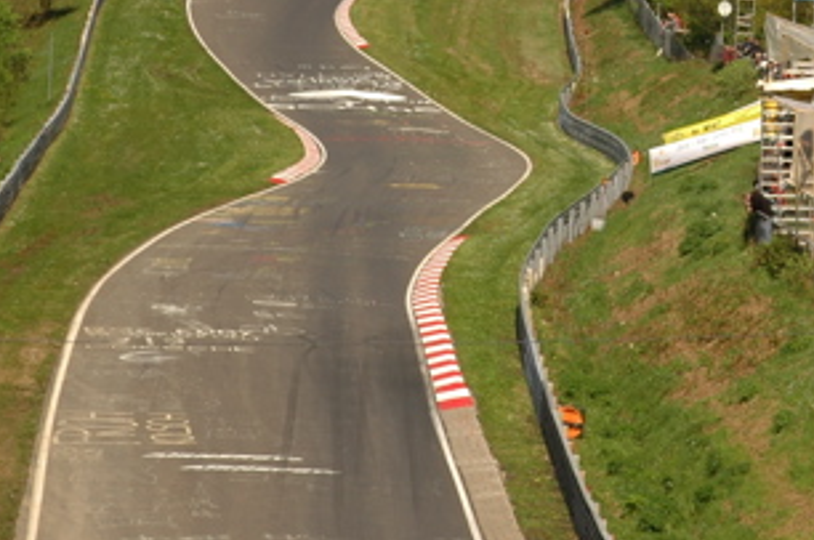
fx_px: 5401
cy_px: -5
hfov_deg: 8.6
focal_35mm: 239
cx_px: 774
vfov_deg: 5.7
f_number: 7.1
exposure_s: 1/640
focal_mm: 65
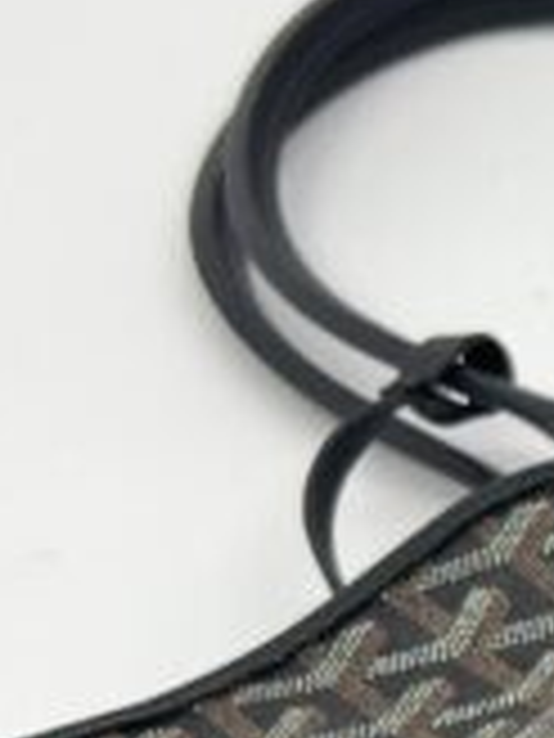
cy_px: 801
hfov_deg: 8.5
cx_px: 1275
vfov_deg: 12.0
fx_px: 3457
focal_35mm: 162
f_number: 1.5
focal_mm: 5.7
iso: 32
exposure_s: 1/100
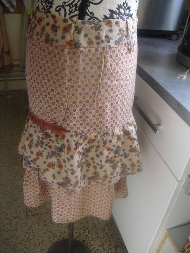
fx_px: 263
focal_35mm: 36
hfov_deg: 39.7
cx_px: 95
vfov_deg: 51.4
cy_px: 126
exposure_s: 1/100
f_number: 3.1
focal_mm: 6.3
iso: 200
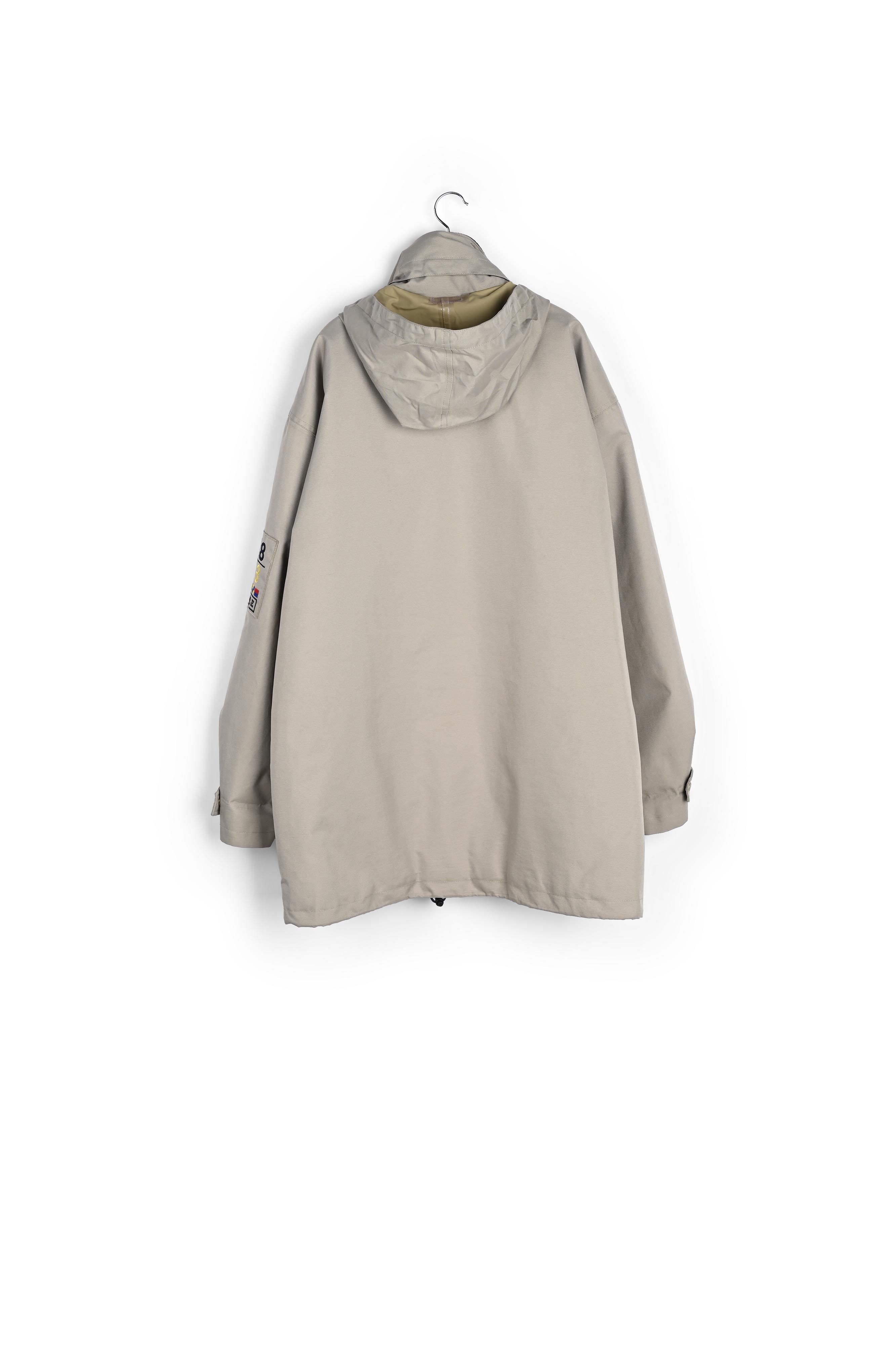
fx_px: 1643
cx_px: 448
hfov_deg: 30.5
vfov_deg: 44.5
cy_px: 672
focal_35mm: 44
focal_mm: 44
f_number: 11
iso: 100
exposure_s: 1/125
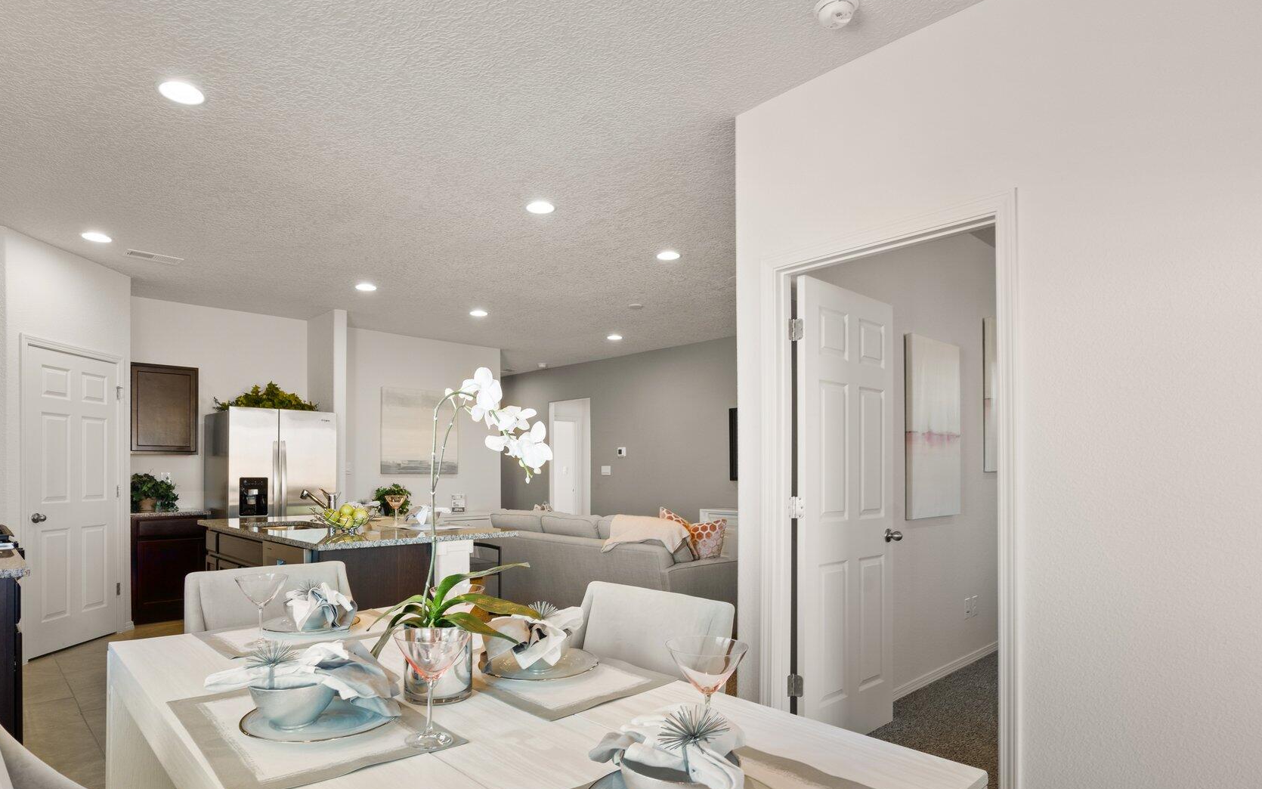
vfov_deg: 59.4
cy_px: 456
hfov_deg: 84.9
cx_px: 577
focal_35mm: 20
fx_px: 688
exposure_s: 1/2.5
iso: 250
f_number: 9
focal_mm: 16
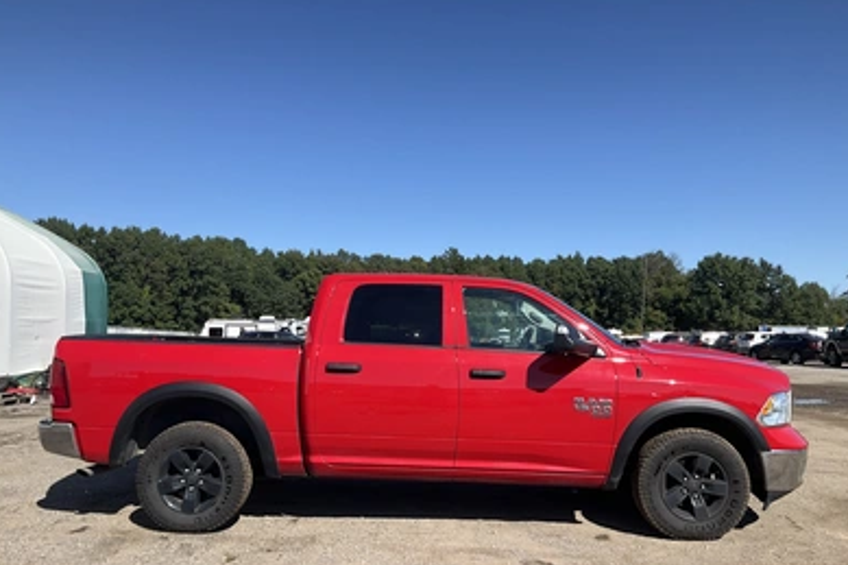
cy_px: 297
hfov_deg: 60.3
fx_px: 730
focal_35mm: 31
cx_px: 423
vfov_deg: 42.3
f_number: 1.8
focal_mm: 3
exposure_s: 1/1675
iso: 25
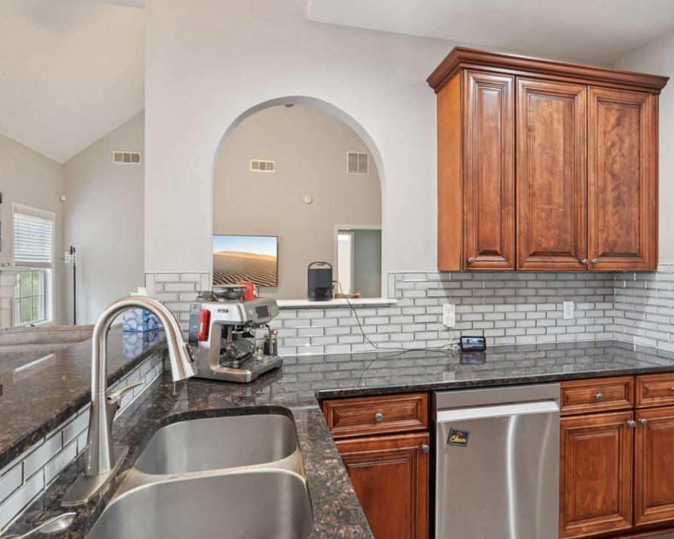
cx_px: 361
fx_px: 399
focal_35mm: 20
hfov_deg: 80.2
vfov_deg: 68.1
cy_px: 275
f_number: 8
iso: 800
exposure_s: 1/8
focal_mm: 16
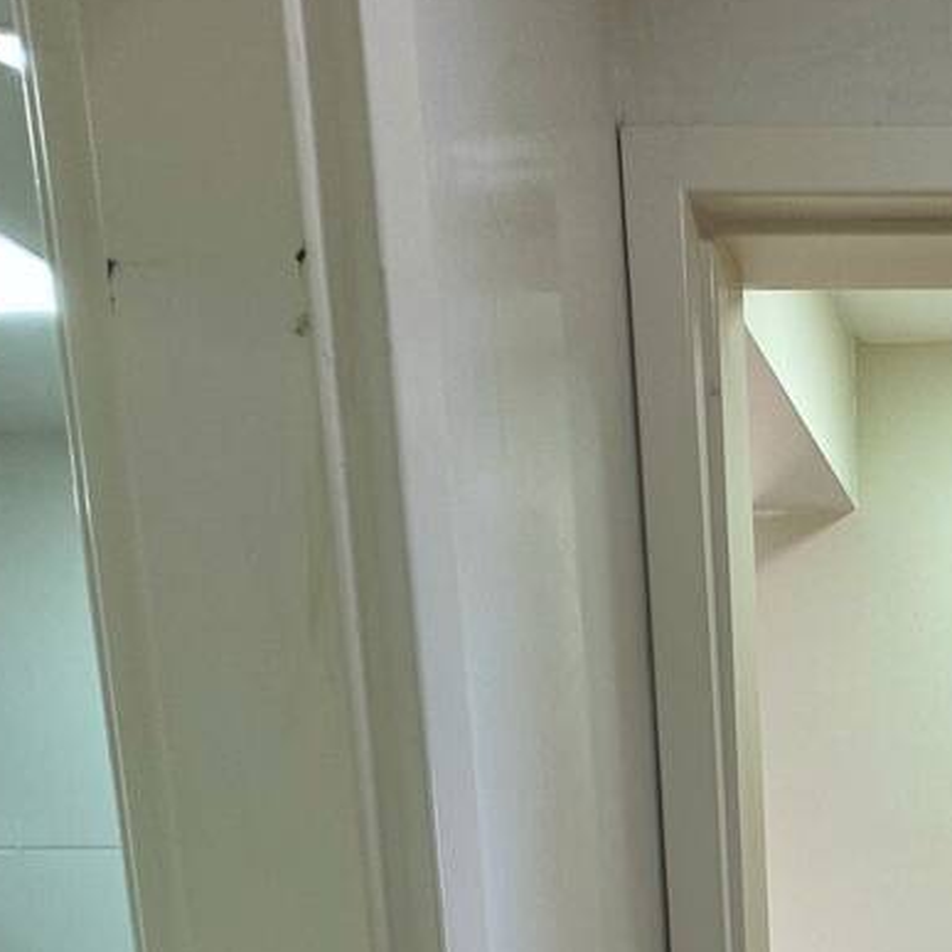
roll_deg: -0.5
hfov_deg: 31.5
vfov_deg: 29.0
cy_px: 1272
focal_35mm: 46
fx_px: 1431
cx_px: 1107
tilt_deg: -11.6
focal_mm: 2.22
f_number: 2.2
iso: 80
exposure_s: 1/120
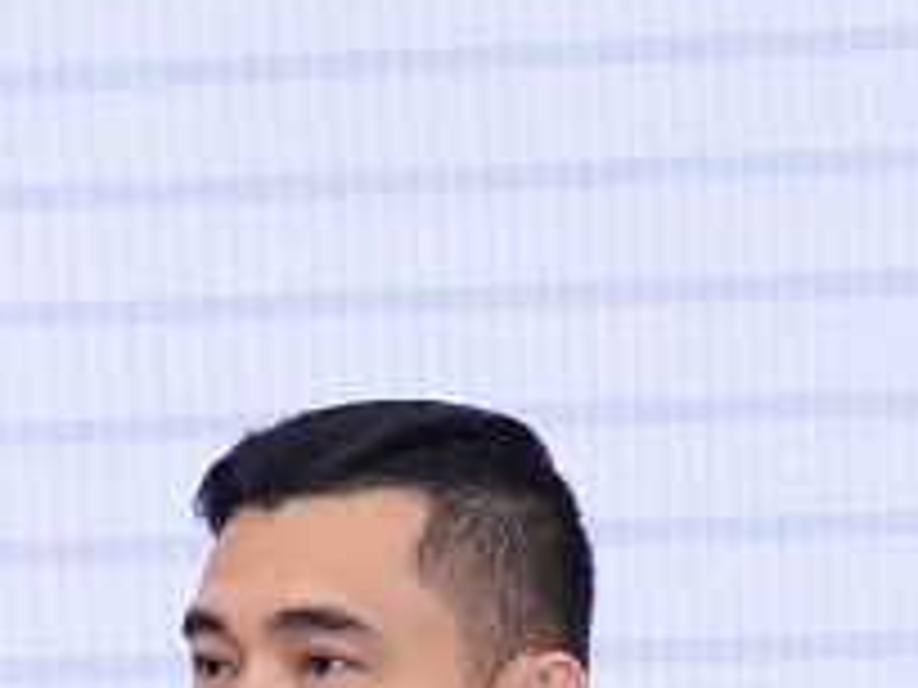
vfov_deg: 3.3
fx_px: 11801
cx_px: -40
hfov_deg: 4.4
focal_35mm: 445
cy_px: 1219
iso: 1600
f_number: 4
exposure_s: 1/160
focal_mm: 70
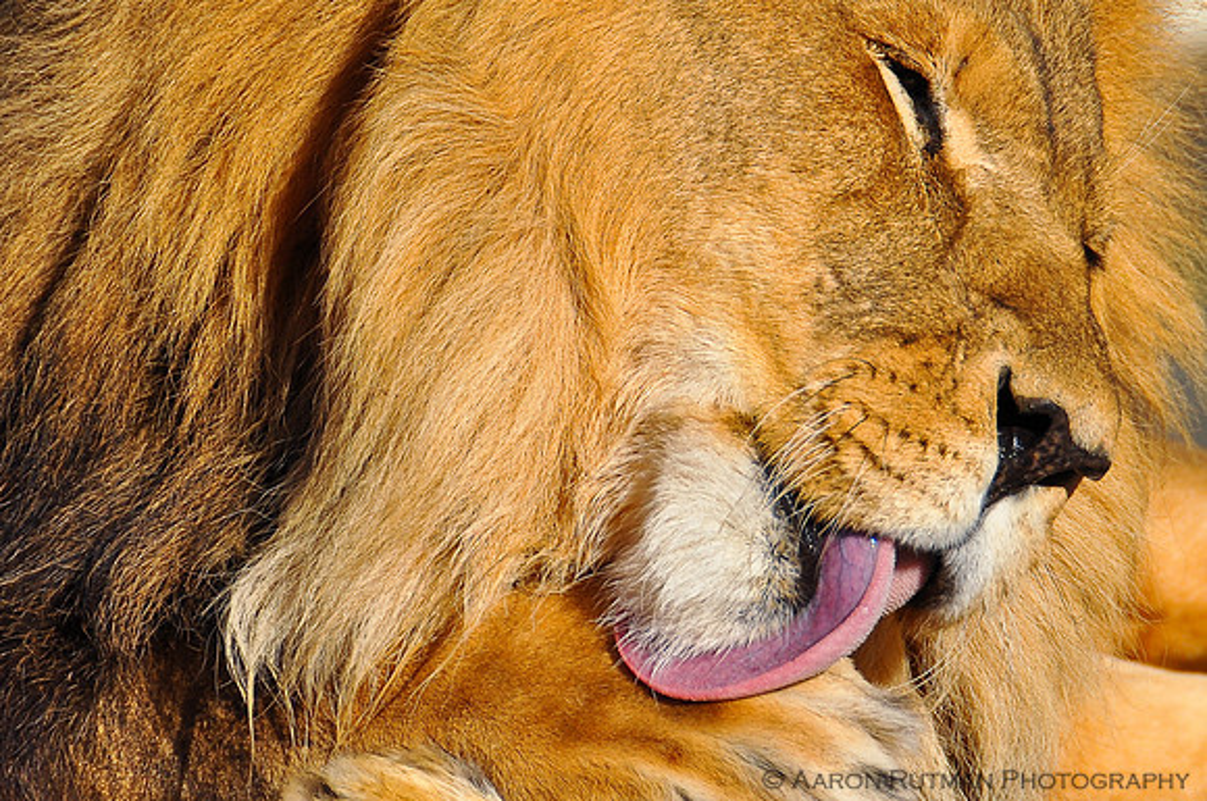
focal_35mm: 300
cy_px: 400
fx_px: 10044
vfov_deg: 4.6
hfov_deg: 6.9
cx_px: 604
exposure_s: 1/1600
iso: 200
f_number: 5.6
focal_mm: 200
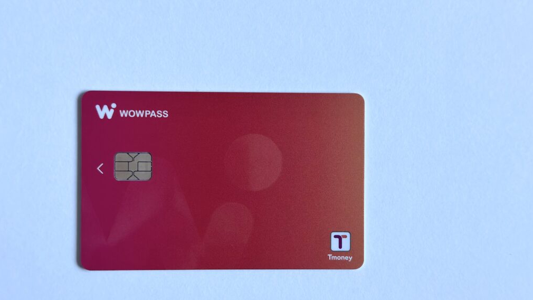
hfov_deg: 39.2
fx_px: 749
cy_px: 159
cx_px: 269
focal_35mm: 53
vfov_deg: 22.6
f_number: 1.78
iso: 125
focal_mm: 6.86
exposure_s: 1/60
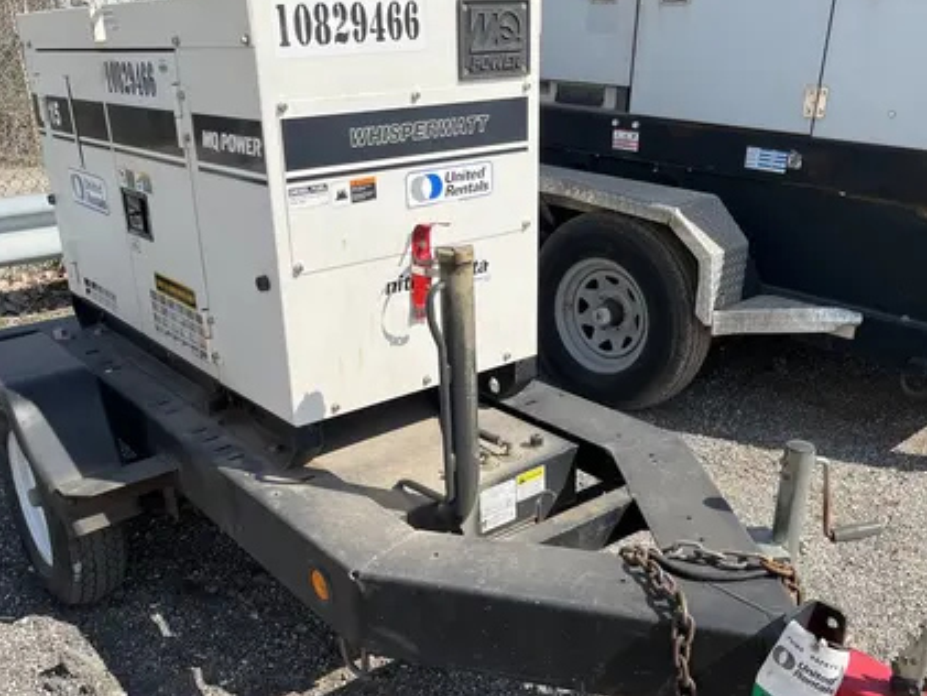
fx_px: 911
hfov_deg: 53.9
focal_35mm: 34
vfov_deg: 41.7
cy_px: 398
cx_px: 445
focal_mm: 5.1
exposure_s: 1/3413
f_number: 1.6
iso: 50
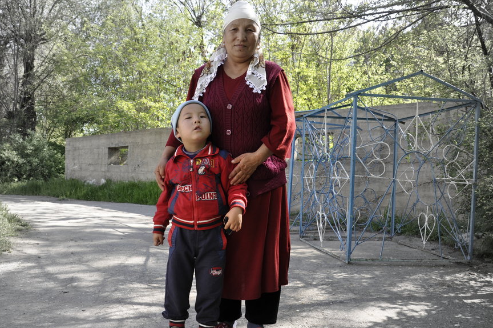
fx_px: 438
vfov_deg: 41.0
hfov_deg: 58.4
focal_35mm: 32
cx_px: 201
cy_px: 171
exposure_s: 1/160
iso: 200
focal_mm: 18
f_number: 6.3
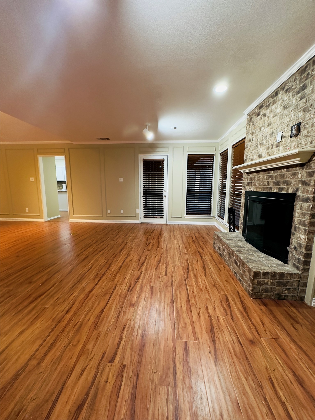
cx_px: 158
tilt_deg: -8.8
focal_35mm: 14
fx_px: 170
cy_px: 210
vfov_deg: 102.1
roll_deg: -1.6
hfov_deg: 85.7
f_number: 2.2
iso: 320
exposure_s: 1/60
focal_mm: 2.22
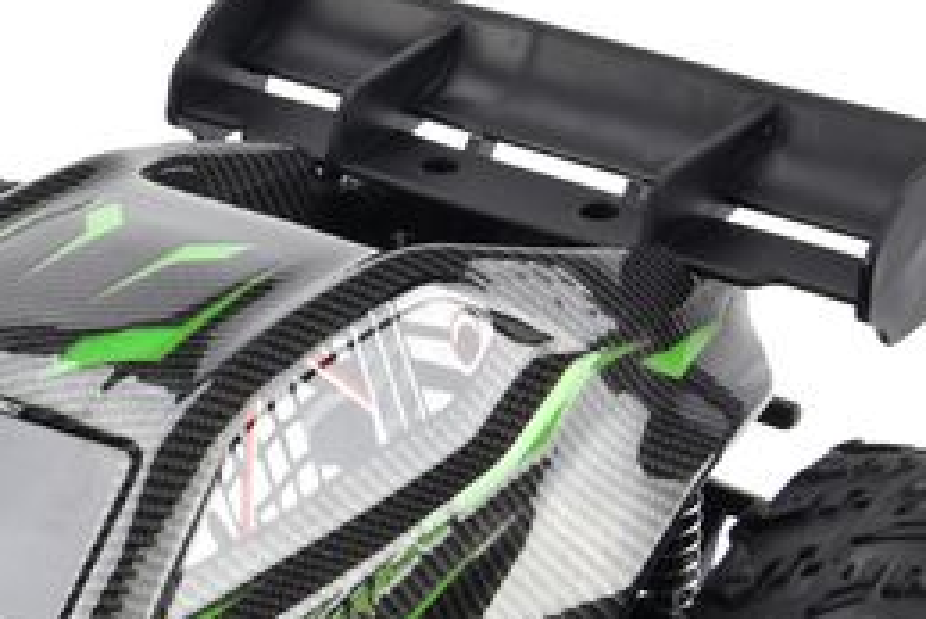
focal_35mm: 178
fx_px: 4581
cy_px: 546
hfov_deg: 11.2
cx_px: -354
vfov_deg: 7.7
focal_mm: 45
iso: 100
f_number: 18
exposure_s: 1/125
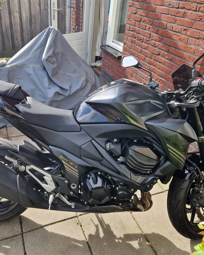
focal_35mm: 30
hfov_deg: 48.4
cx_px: 89
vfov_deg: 58.8
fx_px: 226
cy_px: 127
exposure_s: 1/336
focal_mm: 5.4
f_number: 1.8
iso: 50
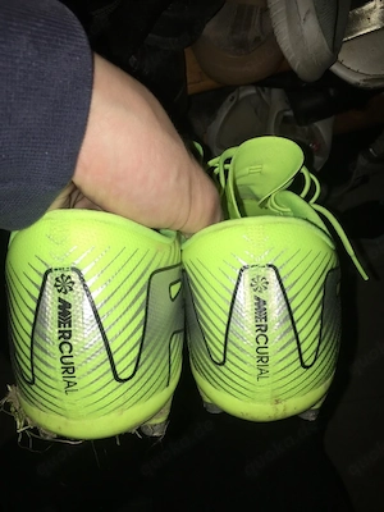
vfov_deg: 61.7
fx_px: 429
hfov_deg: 48.2
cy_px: 256
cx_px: 192
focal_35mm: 29
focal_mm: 4.15
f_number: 2.2
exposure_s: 1/87
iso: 25
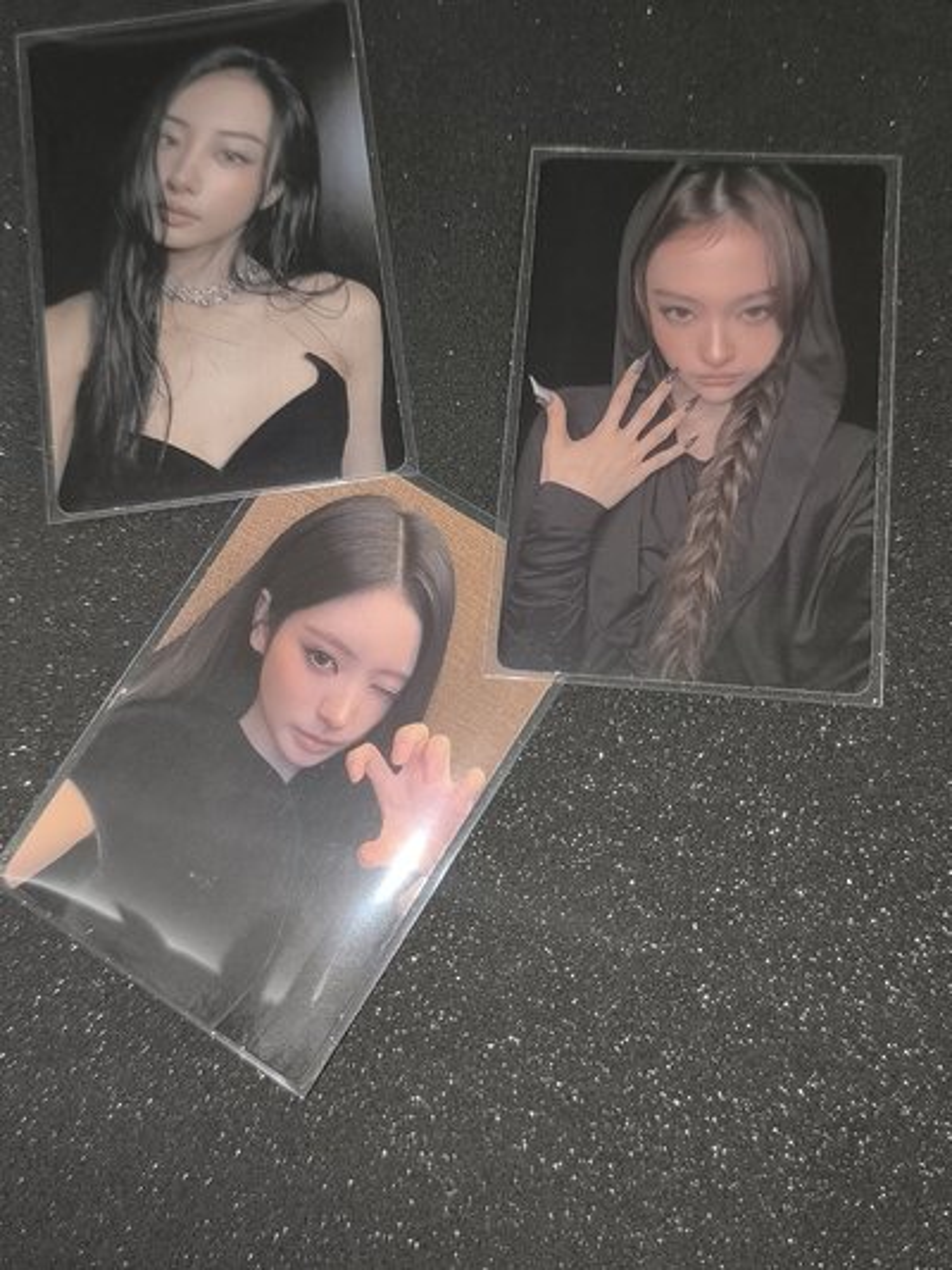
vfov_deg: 52.6
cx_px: 476
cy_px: 635
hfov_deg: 40.7
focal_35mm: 35
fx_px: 1283
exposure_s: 1/60
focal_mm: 6.14
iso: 500
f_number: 1.65
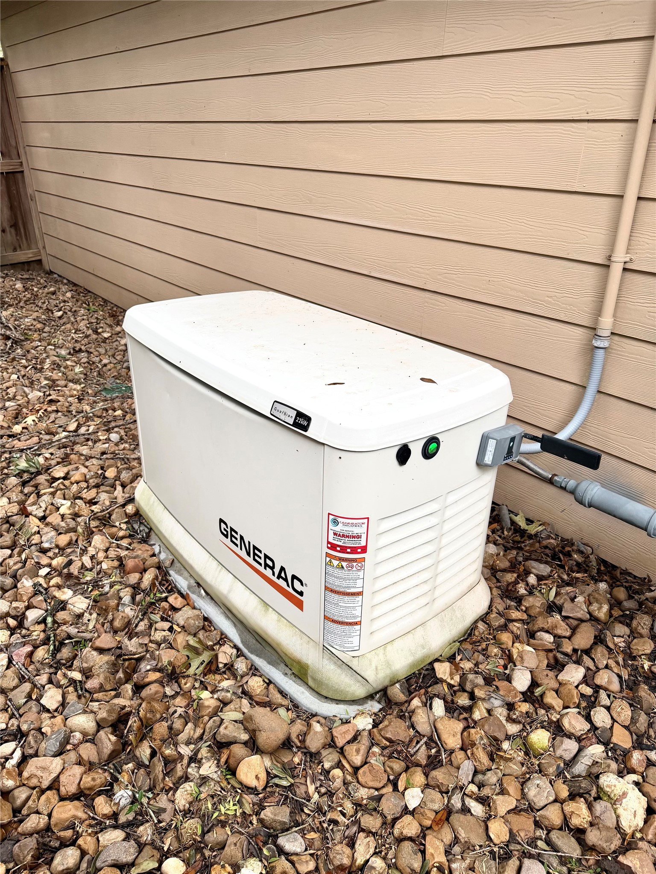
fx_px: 606
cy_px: 437
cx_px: 328
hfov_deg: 56.8
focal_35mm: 24
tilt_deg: -27.2
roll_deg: +0.1
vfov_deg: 71.6
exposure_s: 1/121
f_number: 1.78
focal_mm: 6.76
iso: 125
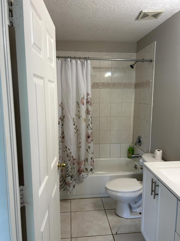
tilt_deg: -7.7
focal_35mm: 27
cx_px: 92
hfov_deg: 51.3
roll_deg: -1.1
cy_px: 122
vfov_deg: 65.3
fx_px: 187
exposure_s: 1/120
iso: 64
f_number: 1.5
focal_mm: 5.7
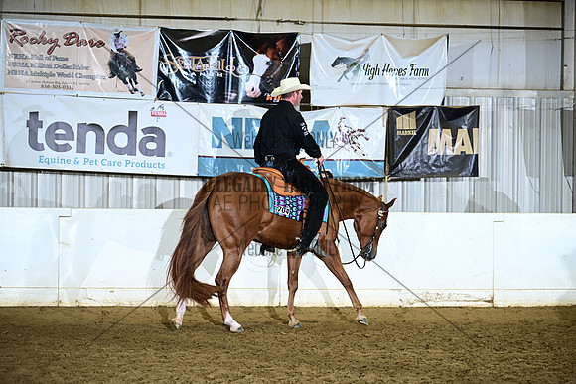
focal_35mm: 120
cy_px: 192
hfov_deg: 17.1
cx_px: 288
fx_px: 1920
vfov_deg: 11.4
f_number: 2.8
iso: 500
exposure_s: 1/203
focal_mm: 120
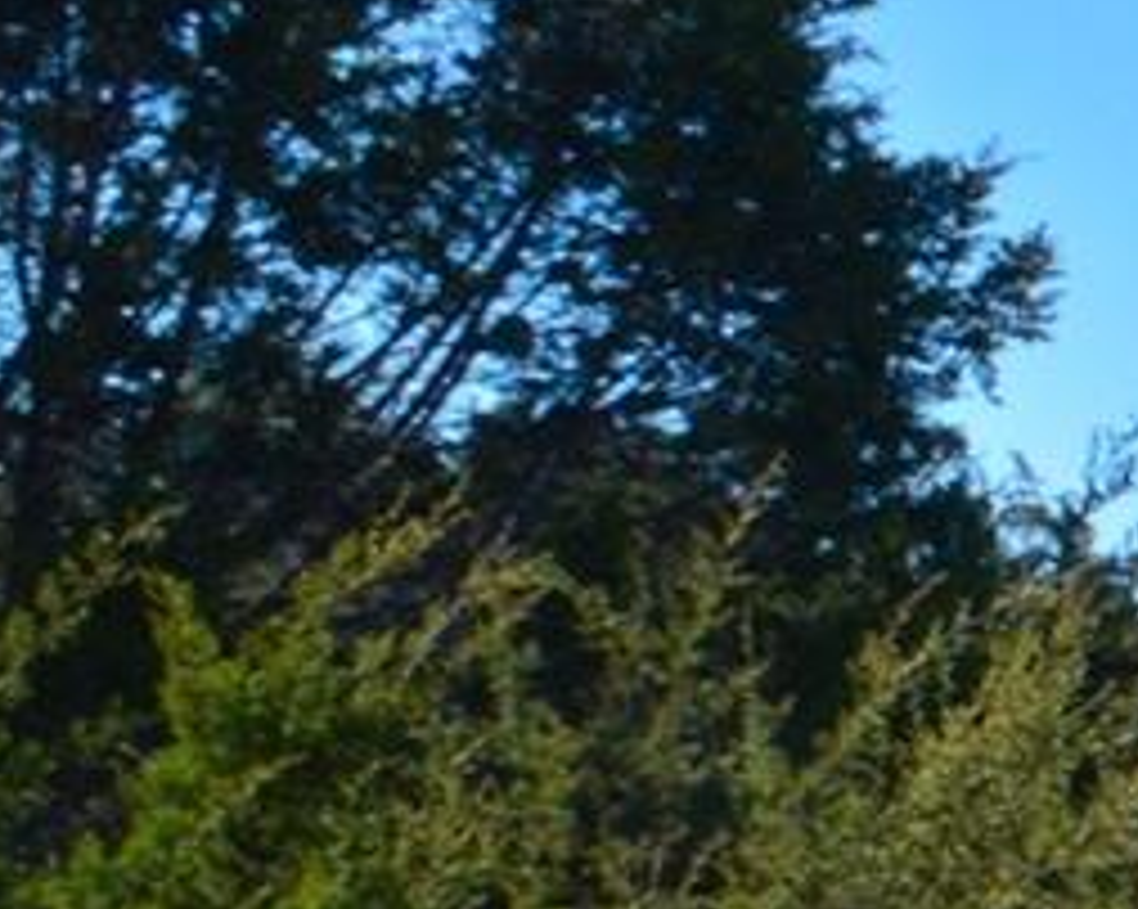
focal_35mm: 114
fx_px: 3837
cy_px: 596
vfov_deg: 13.5
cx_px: 4008
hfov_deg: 9.5
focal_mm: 10
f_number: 16
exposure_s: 1/60
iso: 200
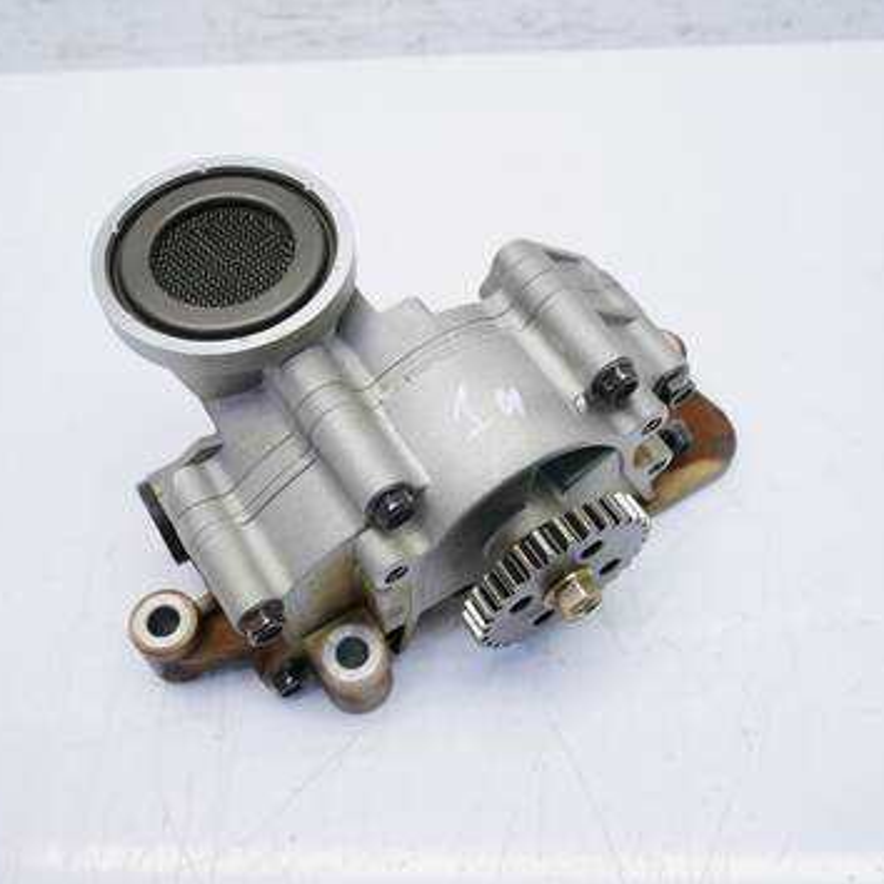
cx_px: 442
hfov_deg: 46.0
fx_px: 1040
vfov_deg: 46.0
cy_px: 442
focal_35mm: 36
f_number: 3.7
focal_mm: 15
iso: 200
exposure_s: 1/125
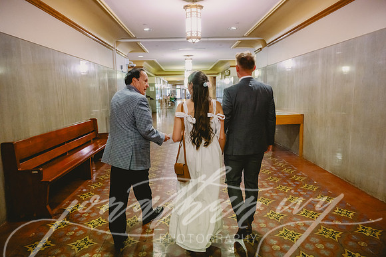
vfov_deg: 53.2
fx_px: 257
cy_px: 128
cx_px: 193
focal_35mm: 24
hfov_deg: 73.7
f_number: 2.8
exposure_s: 1/200
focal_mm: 24
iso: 4000
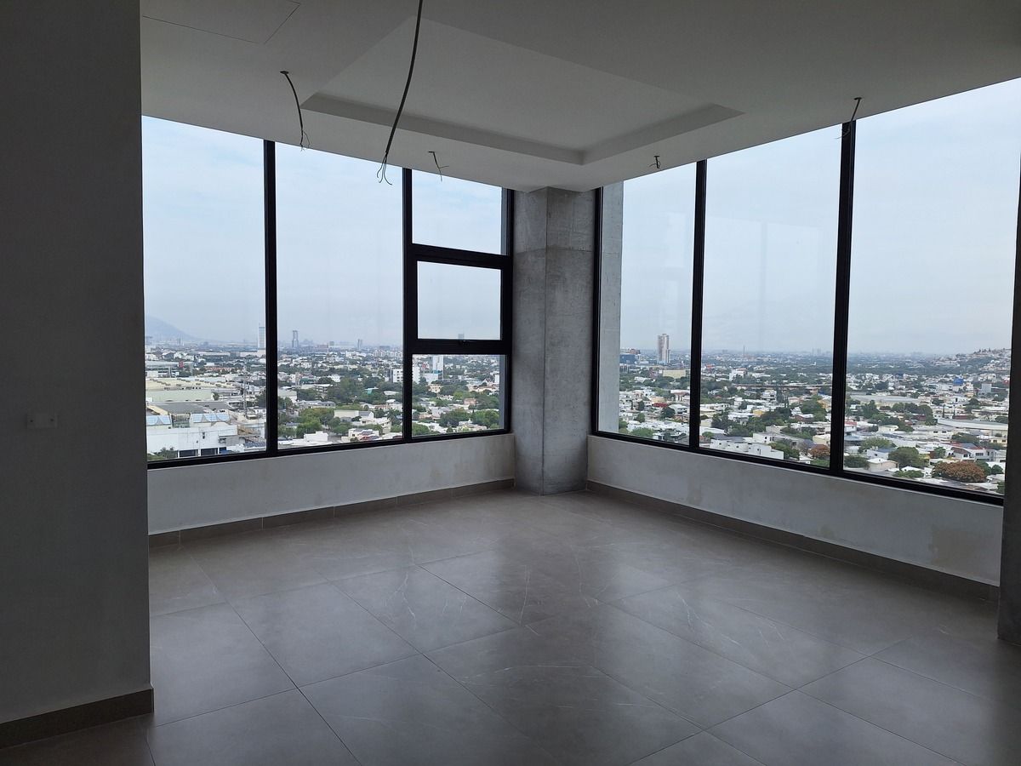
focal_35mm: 23
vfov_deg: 58.9
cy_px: 383
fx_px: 678
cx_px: 510
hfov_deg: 73.9
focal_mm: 5.54
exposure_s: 1/770
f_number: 1.8
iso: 40
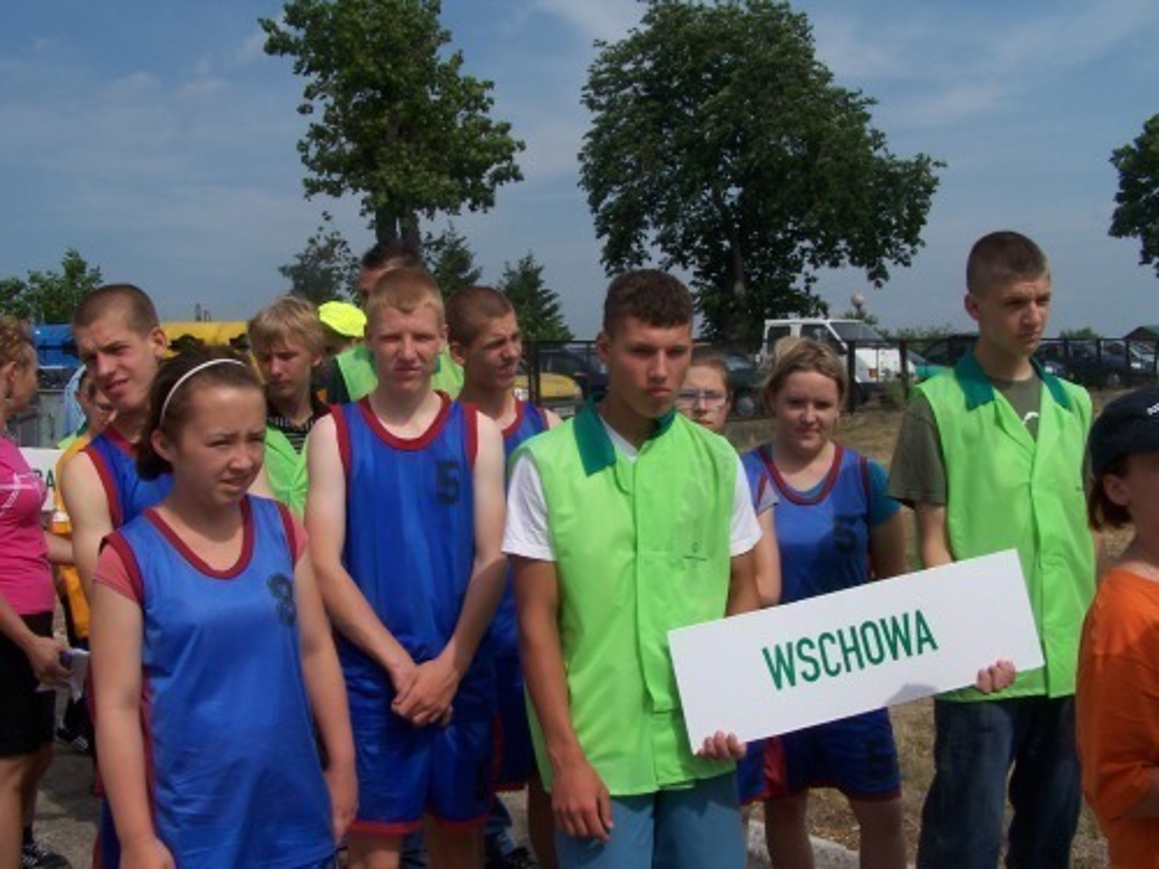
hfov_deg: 49.0
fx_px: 1272
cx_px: 580
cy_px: 434
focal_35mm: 38
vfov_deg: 37.7
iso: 80
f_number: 5.6
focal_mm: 6.3
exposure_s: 1/800
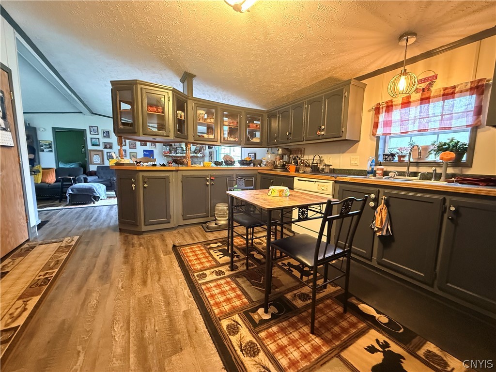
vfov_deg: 85.7
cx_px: 248
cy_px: 186
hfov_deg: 102.1
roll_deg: -1.3
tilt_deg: -6.6
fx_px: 201
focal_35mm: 14
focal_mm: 2.22
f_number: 2.2
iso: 1250
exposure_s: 1/40
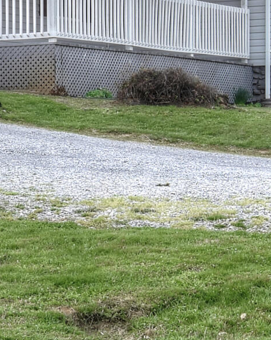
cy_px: 171
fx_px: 1585
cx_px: -92
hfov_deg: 9.6
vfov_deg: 12.2
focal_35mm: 158
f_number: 20
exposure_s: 1/1.67
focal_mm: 22
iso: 100
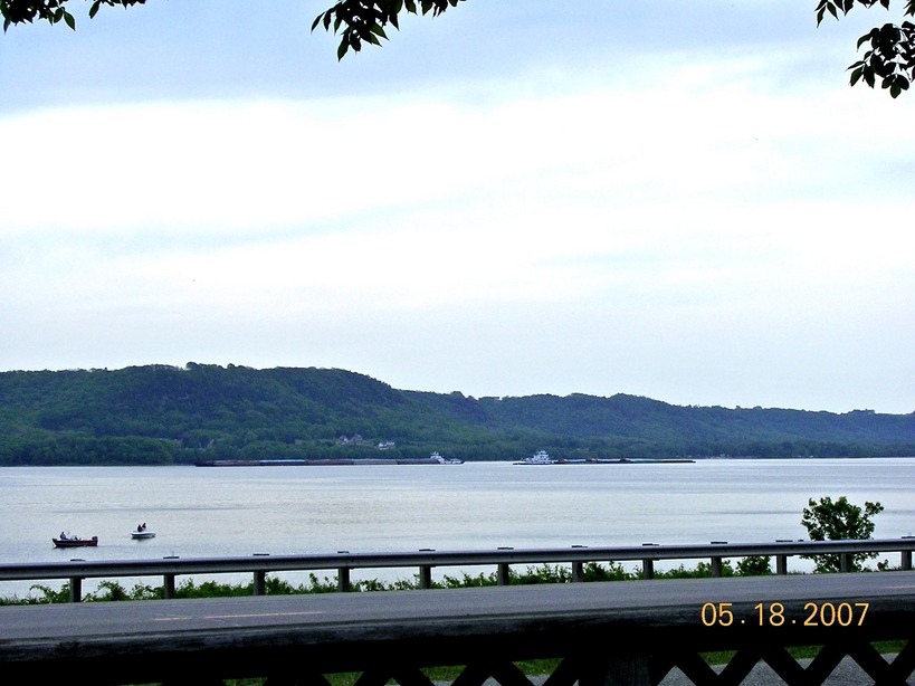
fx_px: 2141
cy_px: 343
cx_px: 458
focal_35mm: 81
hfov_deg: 24.1
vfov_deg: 18.2
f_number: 4
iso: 100
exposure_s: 1/814
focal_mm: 12.3
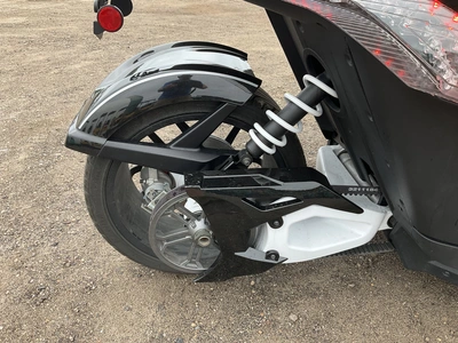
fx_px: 384
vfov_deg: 48.2
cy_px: 172
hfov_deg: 61.7
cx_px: 229
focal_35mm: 29
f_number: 1.8
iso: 25
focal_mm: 3
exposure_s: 1/122
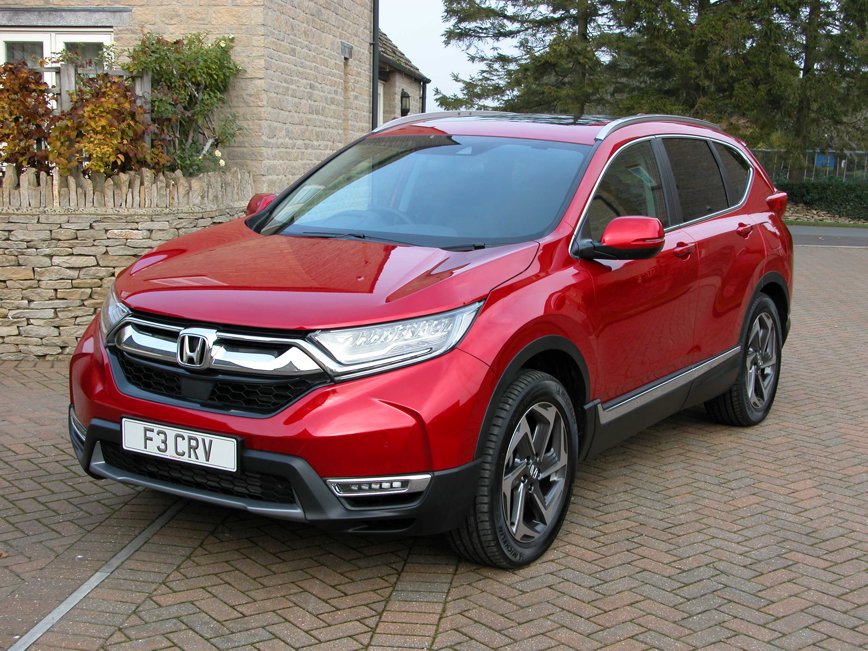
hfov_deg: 36.2
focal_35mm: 53
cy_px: 326
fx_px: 1329
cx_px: 434
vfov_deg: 27.5
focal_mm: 13.7
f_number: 3.9
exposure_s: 1/134
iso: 100
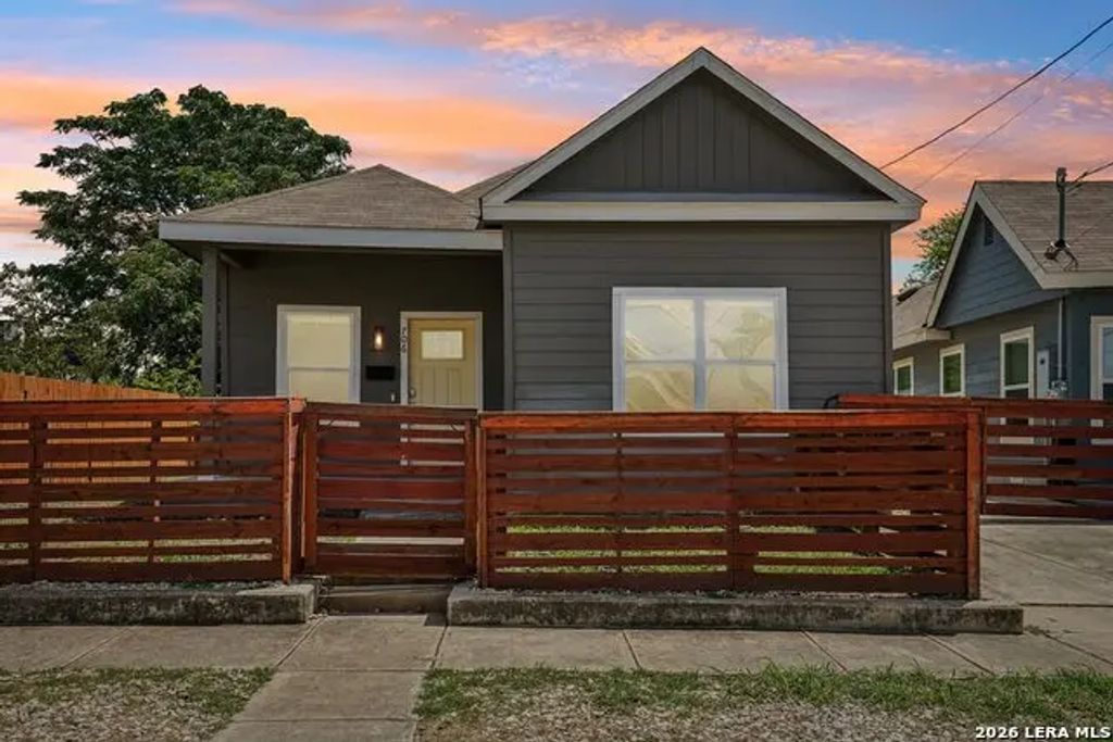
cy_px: 371
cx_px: 556
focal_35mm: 31
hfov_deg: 60.3
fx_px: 958
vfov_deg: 42.3
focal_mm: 31
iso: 200
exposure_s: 1/400
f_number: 9
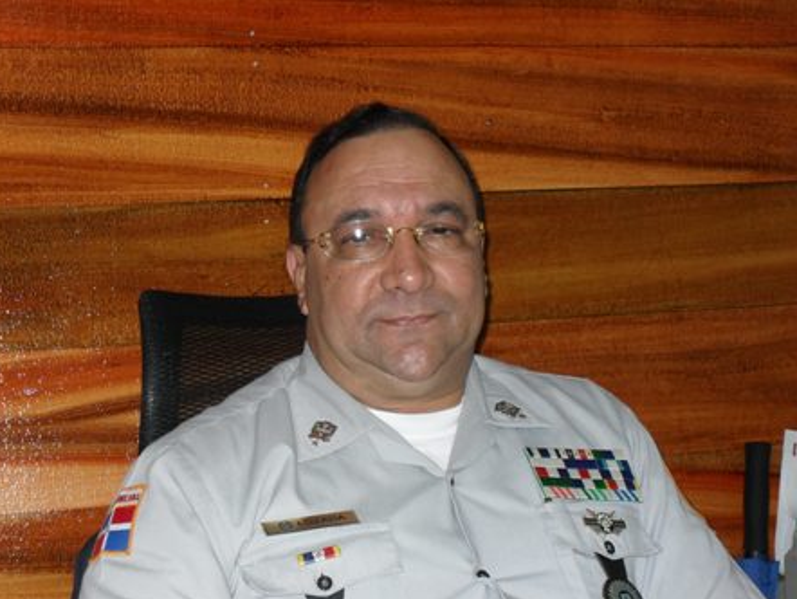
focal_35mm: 81
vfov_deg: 18.2
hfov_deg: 24.1
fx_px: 1866
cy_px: 301
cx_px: 398
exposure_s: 1/60
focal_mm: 14.1
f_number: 4.4
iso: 200
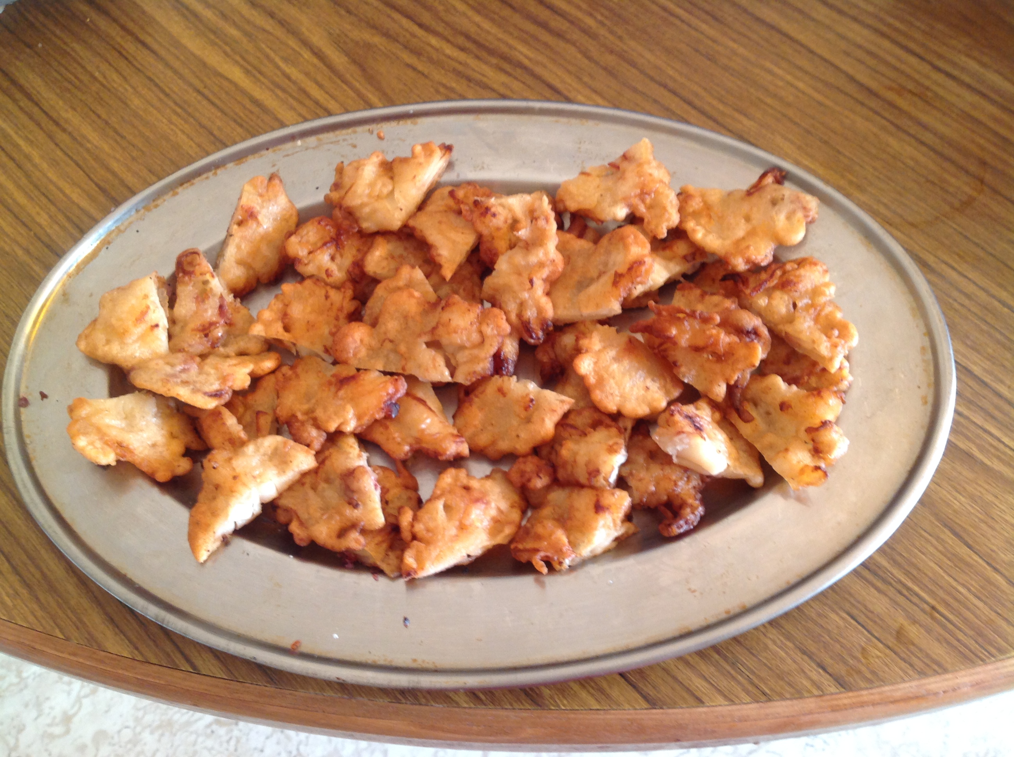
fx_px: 1024
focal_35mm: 35
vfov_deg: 40.6
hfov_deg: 52.7
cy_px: 378
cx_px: 507
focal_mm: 4.28
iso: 100
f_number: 2.4
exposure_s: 1/15
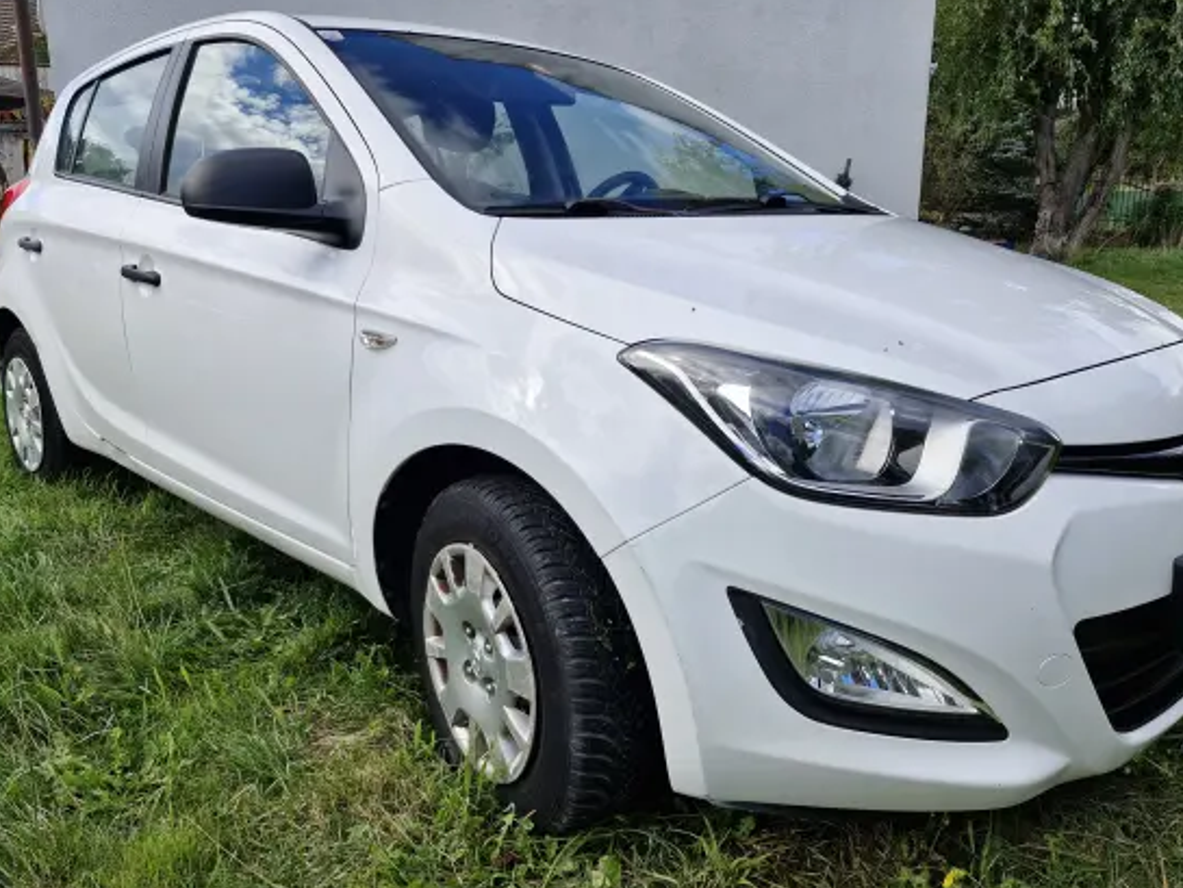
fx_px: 923
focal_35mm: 27
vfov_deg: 51.4
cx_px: 595
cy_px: 445
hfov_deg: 65.3
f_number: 1.8
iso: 50
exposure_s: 1/1560
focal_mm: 5.54
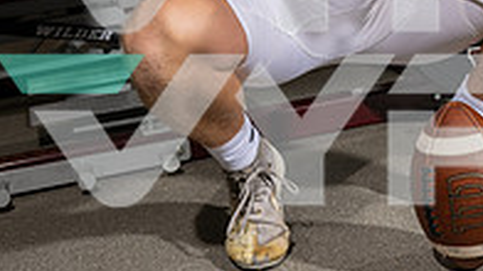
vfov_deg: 13.3
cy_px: -42
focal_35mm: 89
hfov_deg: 23.7
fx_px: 1139
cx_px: 365
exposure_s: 1/250
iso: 200
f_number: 5.6
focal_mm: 37
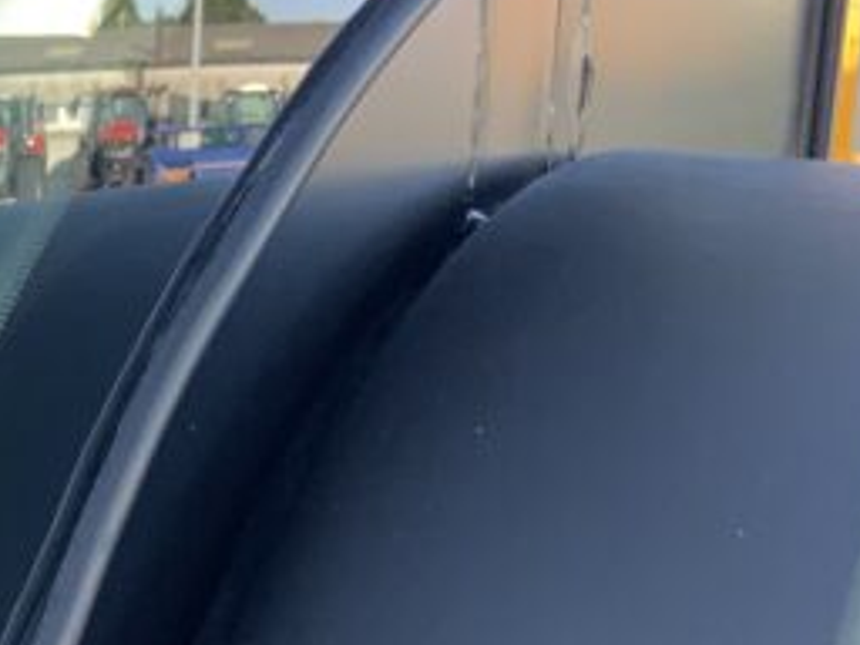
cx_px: -494
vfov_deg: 12.3
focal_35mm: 116
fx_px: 2882
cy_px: 860
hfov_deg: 15.4
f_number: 1.8
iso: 16
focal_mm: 3
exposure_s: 1/141
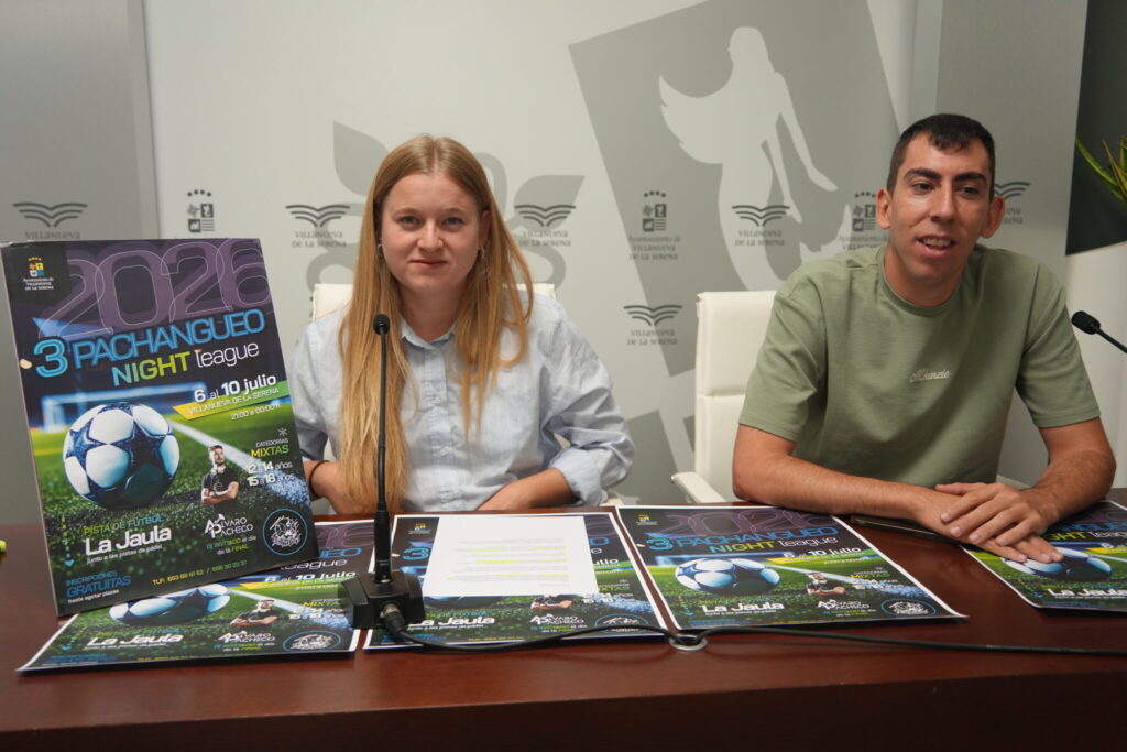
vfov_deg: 46.4
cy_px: 376
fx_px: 877
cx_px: 564
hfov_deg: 65.5
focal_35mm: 28
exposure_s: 1/160
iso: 1250
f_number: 4
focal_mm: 28
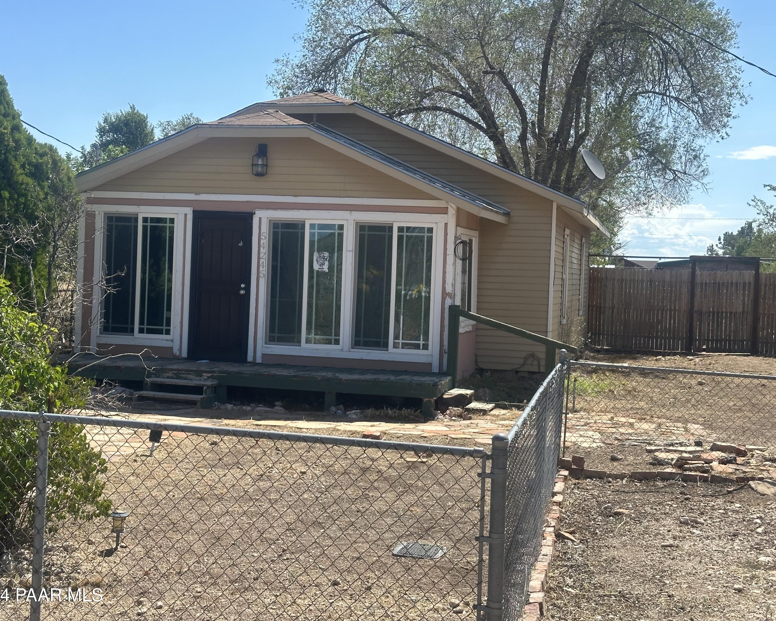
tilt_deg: -2.1
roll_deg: -2.4
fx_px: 1171
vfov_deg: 29.7
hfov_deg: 36.7
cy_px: 307
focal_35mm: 51
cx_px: 378
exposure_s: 1/2667
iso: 64
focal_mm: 6.86
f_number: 1.78
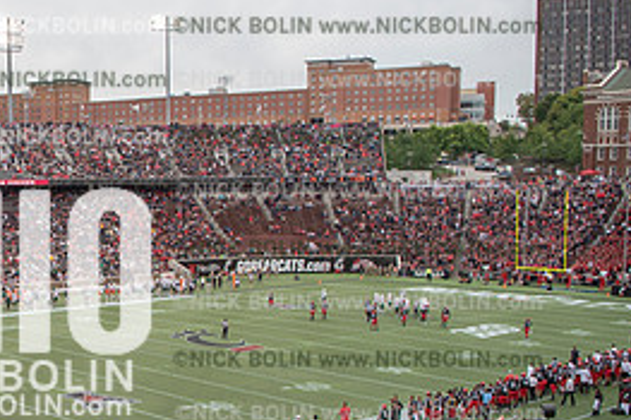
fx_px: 928
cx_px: -19
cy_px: 304
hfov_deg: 33.8
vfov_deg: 25.2
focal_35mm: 53
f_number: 3.5
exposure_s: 1/640
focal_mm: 24
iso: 250
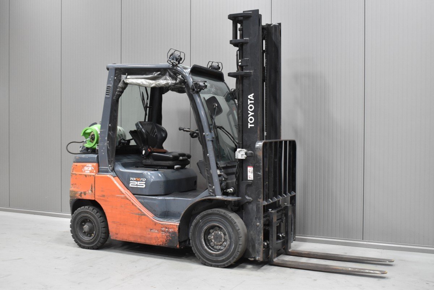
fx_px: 506
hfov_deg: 46.4
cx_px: 217
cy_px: 145
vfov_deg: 31.9
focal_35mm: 42
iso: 1250
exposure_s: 1/25
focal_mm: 28
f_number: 5.6
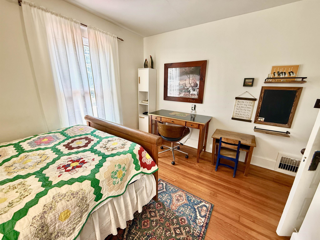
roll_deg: -1.0
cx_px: 160
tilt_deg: -15.6
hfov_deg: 102.1
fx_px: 129
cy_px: 120
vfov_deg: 85.7
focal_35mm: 14
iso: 250
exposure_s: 1/60
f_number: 2.2
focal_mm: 2.22
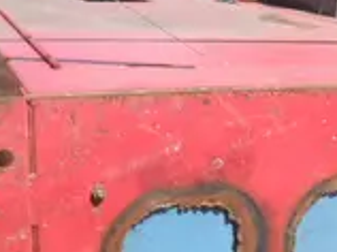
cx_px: 160
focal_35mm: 71
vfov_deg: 20.3
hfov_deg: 27.4
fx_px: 690
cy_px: 220
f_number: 8.5
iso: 64
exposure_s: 1/100
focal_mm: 5
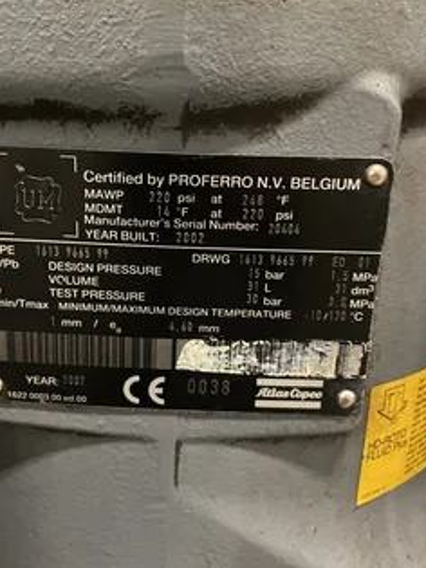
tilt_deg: -16.6
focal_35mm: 33
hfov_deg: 42.7
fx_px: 542
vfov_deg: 55.1
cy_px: 238
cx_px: 170
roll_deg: -1.1
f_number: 1.6
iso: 800
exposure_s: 1/24
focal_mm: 4.2
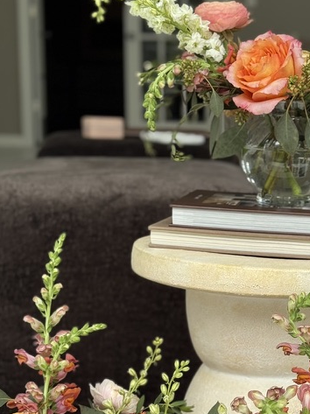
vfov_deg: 18.7
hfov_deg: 14.0
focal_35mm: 104
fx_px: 1243
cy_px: 348
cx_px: 306
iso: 64
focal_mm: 6.76
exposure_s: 1/1059
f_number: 1.78
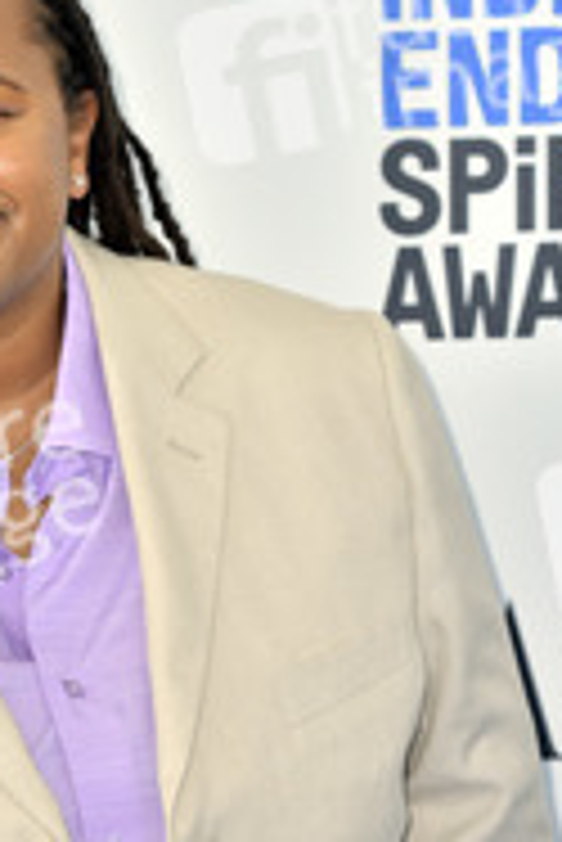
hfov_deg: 4.8
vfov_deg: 7.1
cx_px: 2
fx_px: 6754
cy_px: 734
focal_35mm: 289
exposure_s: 1/320
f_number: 6.3
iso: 500
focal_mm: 135
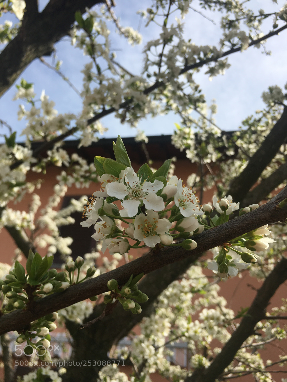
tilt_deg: +38.7
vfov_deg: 61.7
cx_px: 144
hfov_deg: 48.2
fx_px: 321
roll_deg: -5.8
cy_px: 191
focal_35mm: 29
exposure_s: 1/1425
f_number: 2.2
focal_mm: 4.15
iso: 25
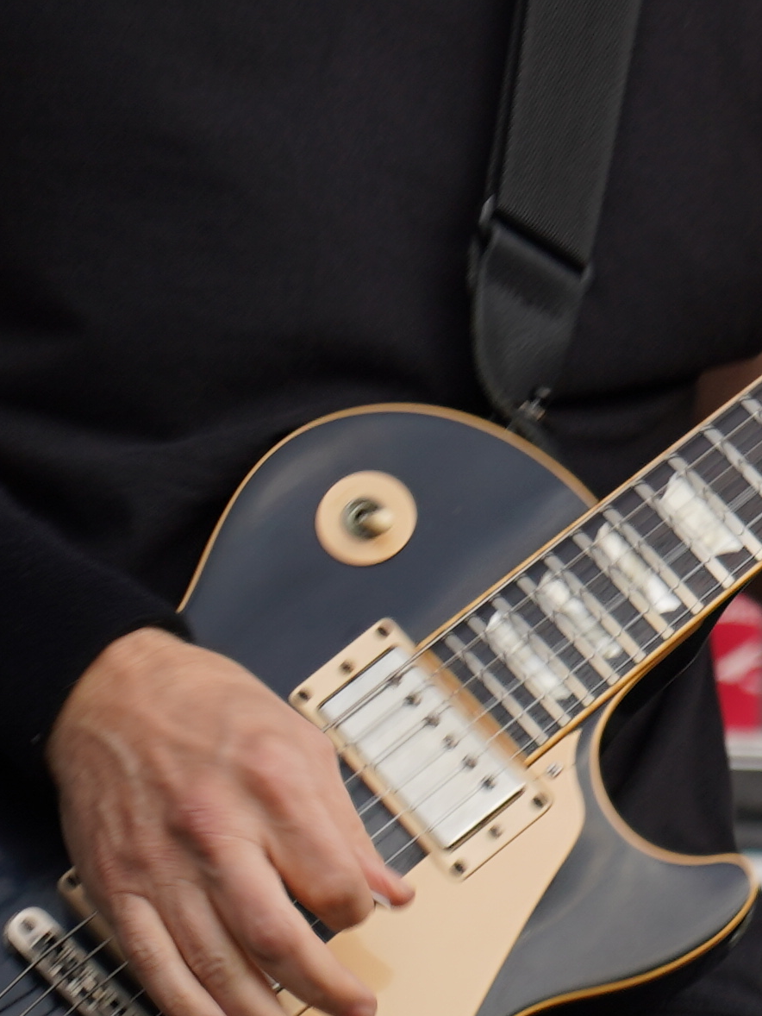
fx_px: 15081
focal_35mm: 514
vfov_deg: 3.9
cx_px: 1674
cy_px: 72
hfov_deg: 2.9
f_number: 4.5
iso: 100
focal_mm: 105
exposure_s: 1/160
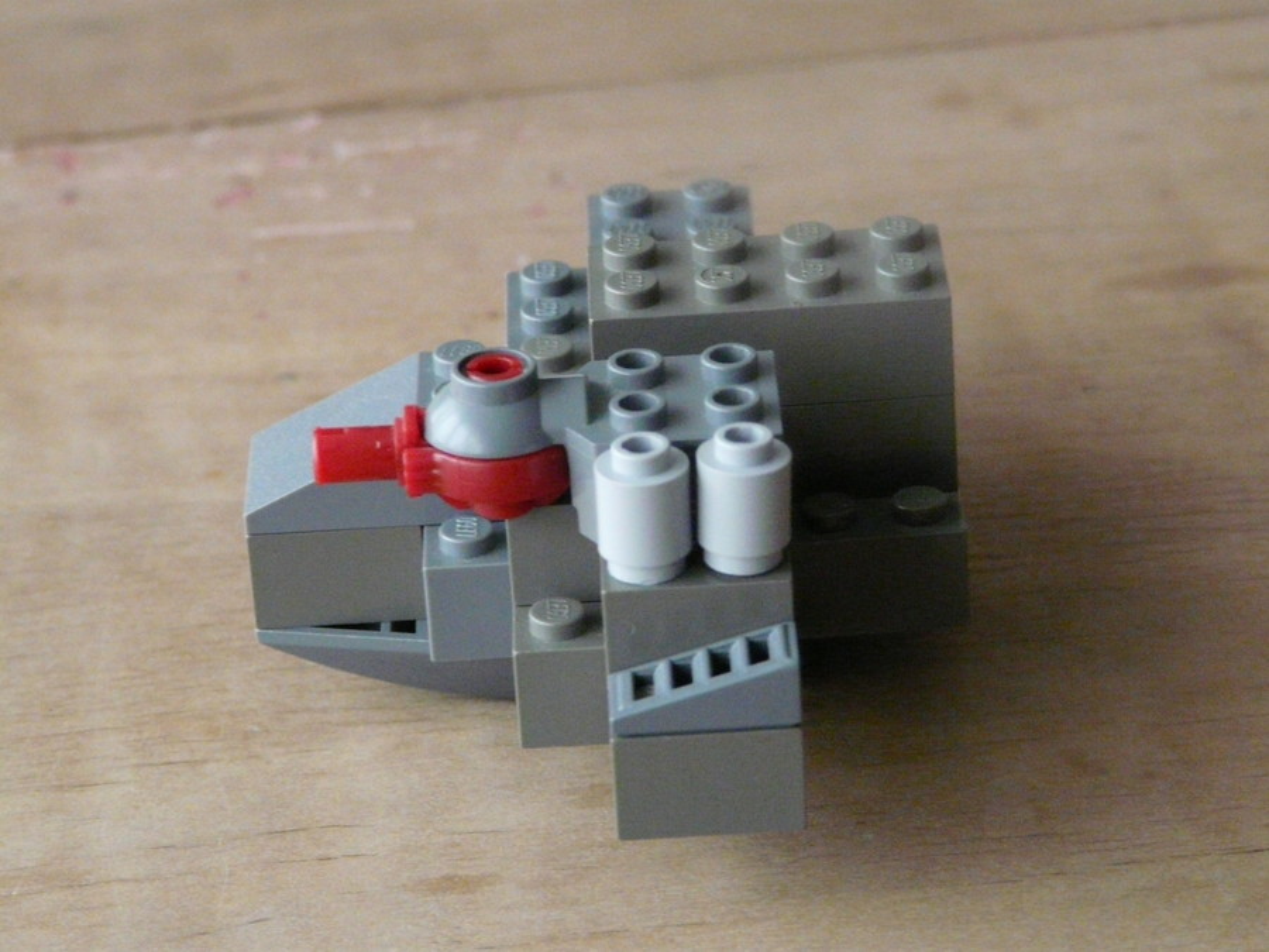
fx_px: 4619
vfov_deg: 11.8
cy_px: 476
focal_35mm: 126
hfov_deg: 15.6
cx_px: 634
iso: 800
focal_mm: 20.6
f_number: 3.6
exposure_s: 1/25
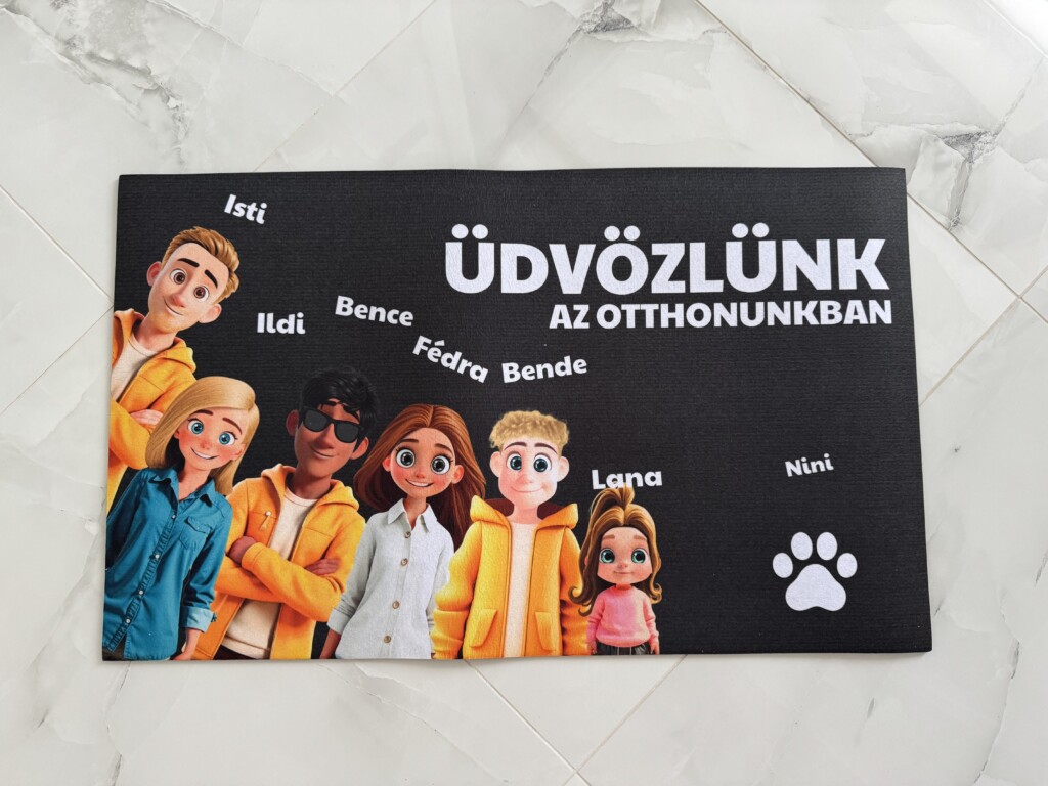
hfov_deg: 71.6
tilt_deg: -85.2
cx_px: 524
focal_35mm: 24
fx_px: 727
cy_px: 393
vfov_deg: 56.8
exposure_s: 1/87
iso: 200
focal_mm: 6.76
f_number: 1.78
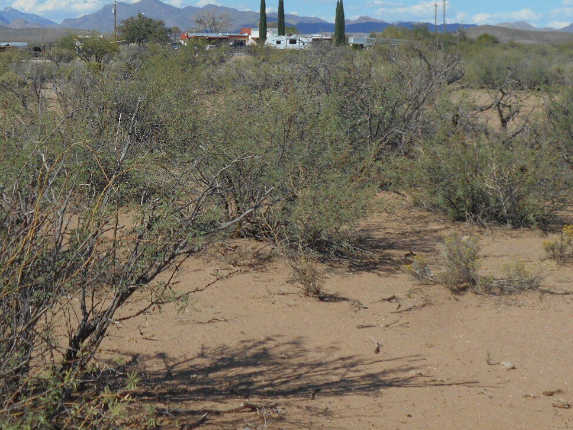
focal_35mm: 81
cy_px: 104
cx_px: 140
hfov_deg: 23.9
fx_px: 1341
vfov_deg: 18.1
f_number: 4.5
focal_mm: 8.8
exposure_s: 1/1250
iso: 80
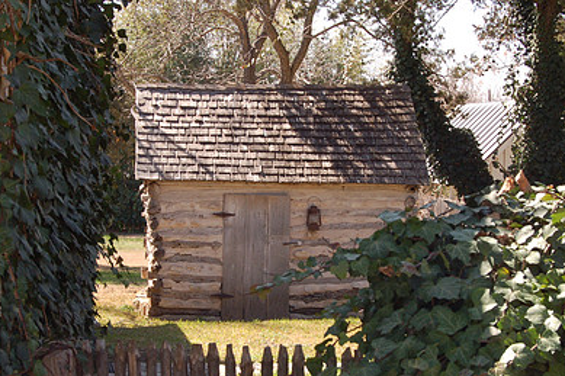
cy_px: 199
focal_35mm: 94
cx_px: 272
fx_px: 1475
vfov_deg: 14.5
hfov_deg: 21.7
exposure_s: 1/160
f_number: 11
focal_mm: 42
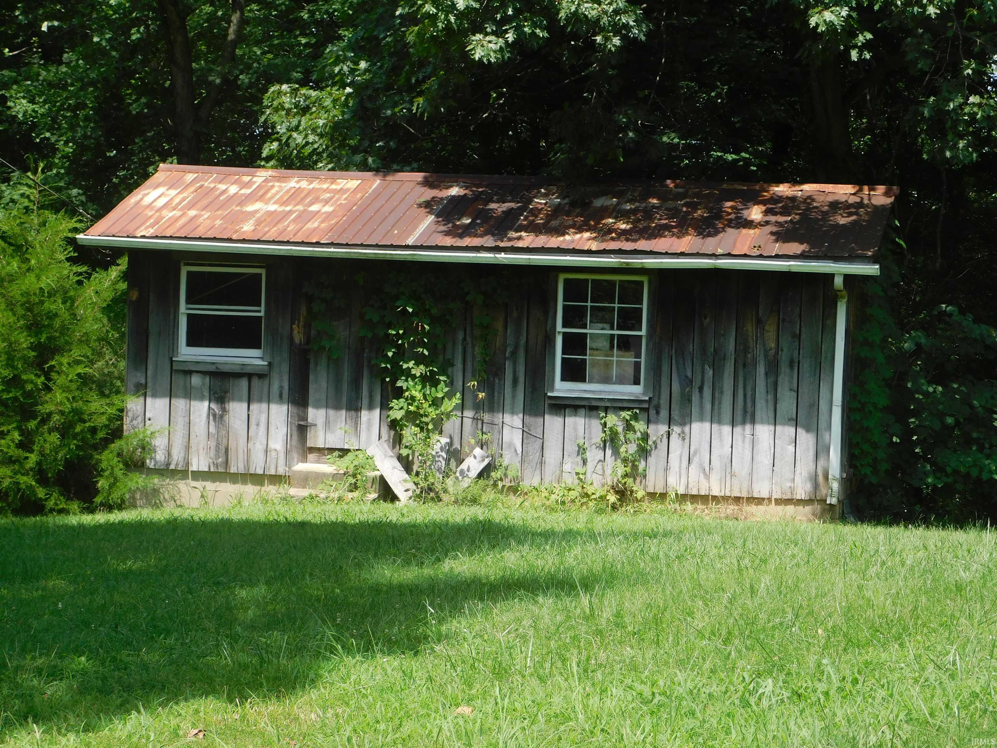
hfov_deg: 21.5
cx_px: 498
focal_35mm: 91
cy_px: 374
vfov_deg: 16.2
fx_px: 2621
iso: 125
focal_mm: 16.1
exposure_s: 1/320
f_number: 4.5
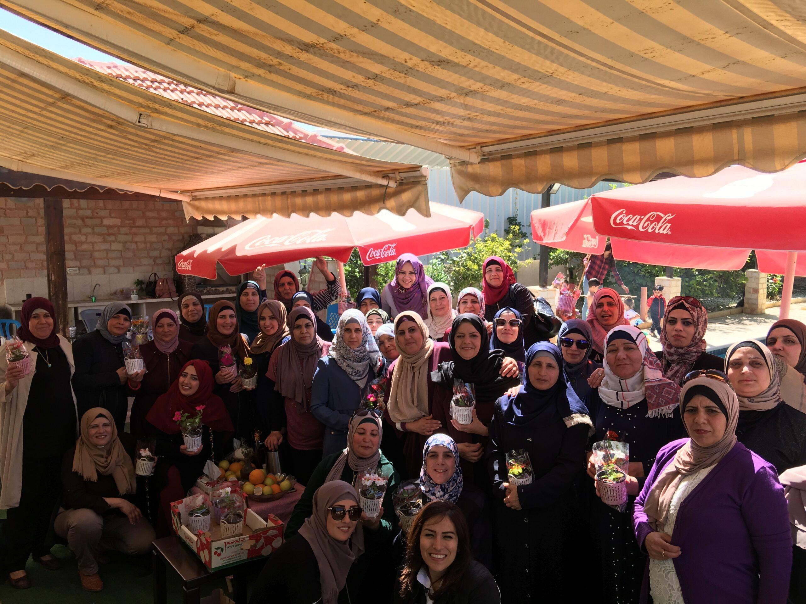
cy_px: 302
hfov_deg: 61.7
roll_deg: -0.5
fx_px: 675
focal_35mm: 29
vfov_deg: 48.2
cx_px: 403
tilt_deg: -4.8
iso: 25
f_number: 2.2
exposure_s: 1/358
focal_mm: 4.15
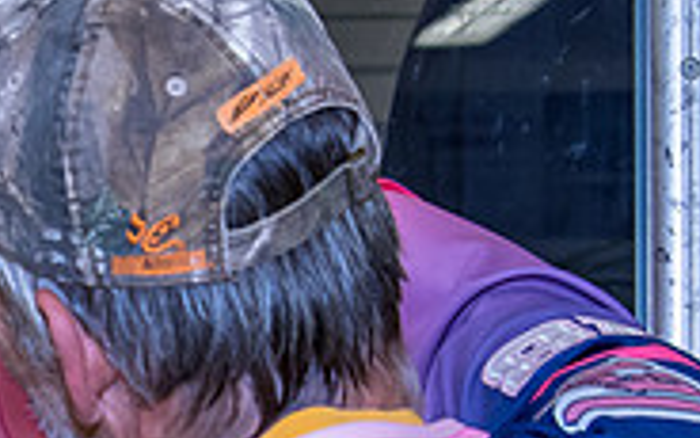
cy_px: 536
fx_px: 3415
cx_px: -285
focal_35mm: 179
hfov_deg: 11.3
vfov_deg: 7.3
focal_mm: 34
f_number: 5
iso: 800
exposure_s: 1/250
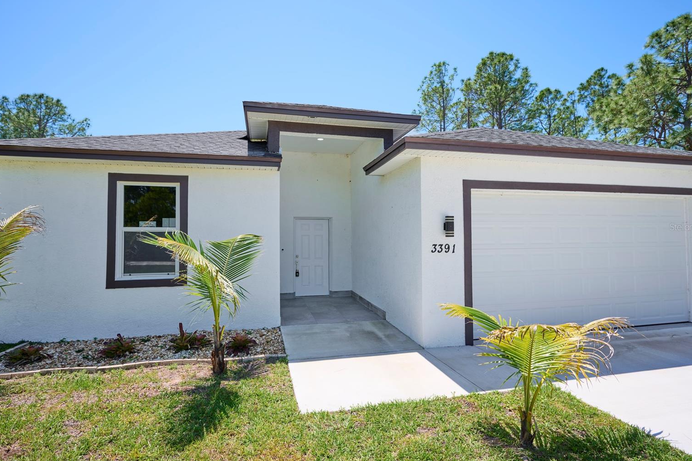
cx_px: 345
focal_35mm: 19
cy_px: 227
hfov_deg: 86.9
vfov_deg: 64.5
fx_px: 365
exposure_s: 1/60
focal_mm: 18
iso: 100
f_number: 8
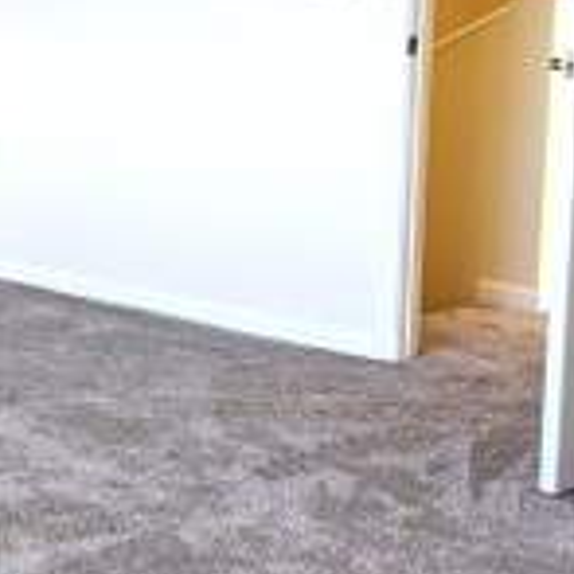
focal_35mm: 78
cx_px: -351
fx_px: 1463
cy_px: 59
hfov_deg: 18.8
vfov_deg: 21.7
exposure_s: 1/60
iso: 57
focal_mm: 4.38
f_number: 1.73
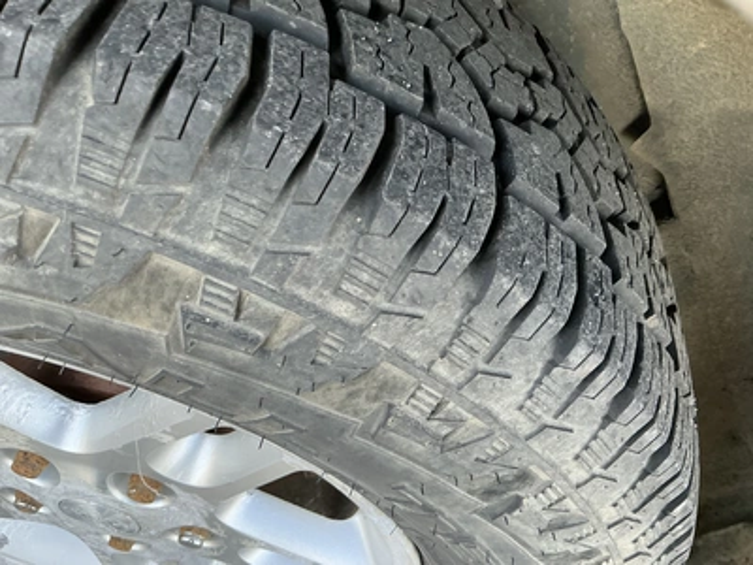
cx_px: 376
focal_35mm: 28
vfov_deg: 49.7
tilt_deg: -47.9
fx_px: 609
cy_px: 282
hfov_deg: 63.4
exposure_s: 1/109
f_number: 1.8
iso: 64
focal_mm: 3
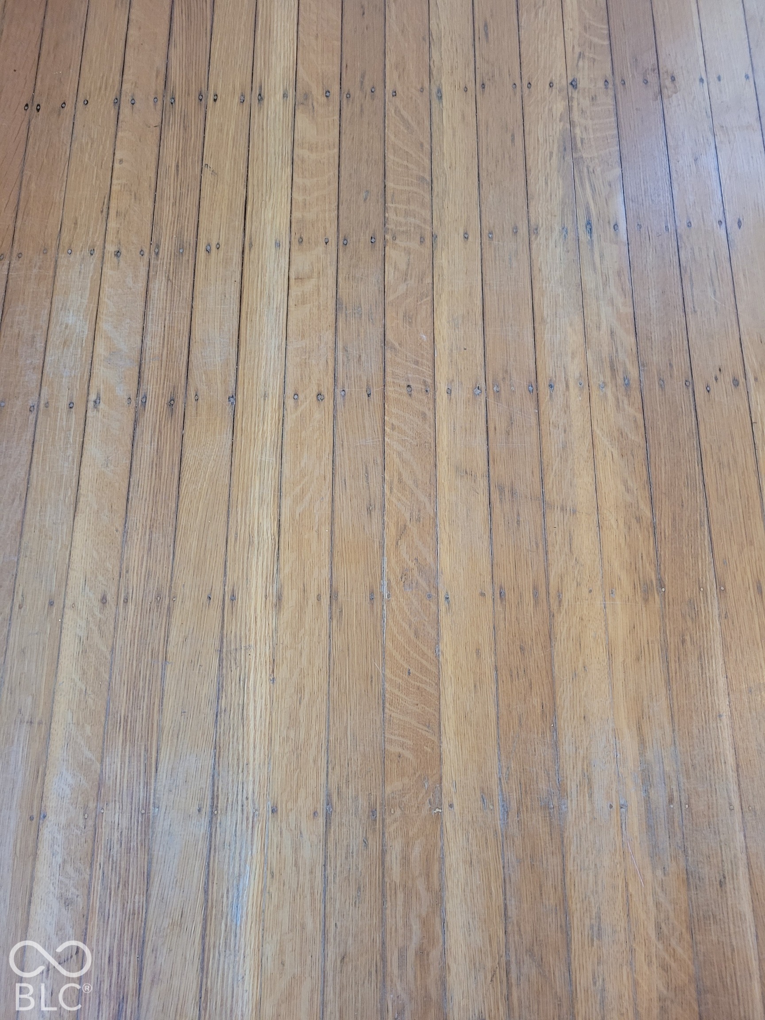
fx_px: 766
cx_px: 382
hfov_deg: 53.1
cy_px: 510
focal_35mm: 26
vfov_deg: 67.3
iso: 320
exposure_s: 1/40
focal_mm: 5.4
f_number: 1.8
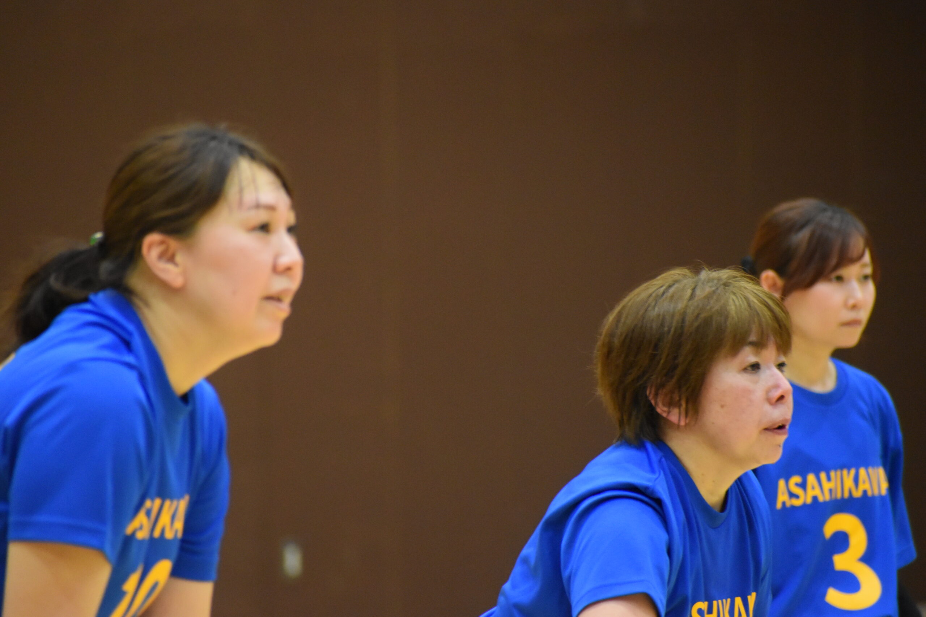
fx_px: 10031
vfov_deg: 3.5
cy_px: 308
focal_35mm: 390
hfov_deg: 5.3
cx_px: 463
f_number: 6
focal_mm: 260
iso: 3200
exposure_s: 1/160
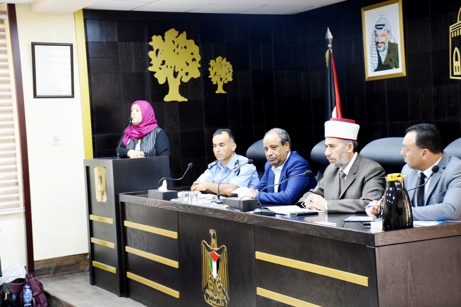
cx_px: 230
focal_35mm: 63
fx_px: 807
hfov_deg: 31.9
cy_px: 154
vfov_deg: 21.6
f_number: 4.5
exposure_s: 1/30
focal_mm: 42
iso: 1000
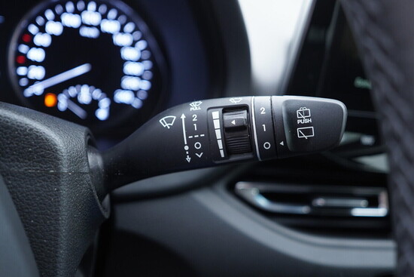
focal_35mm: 36
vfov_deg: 36.9
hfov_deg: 53.1
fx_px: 414
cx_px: 207
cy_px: 138
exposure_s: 1/40
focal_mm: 24
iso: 320
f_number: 2.8
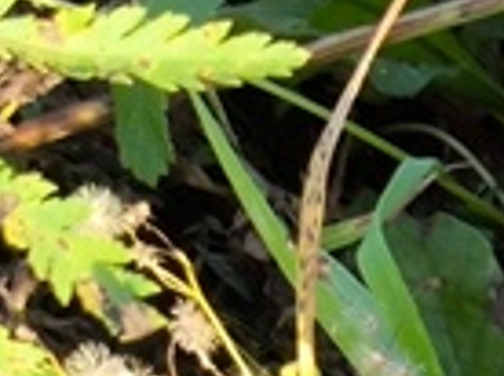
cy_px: 935
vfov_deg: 5.0
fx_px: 4215
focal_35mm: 290
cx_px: 1280
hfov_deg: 6.5
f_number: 1.7
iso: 50
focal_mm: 4.71
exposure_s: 1/145
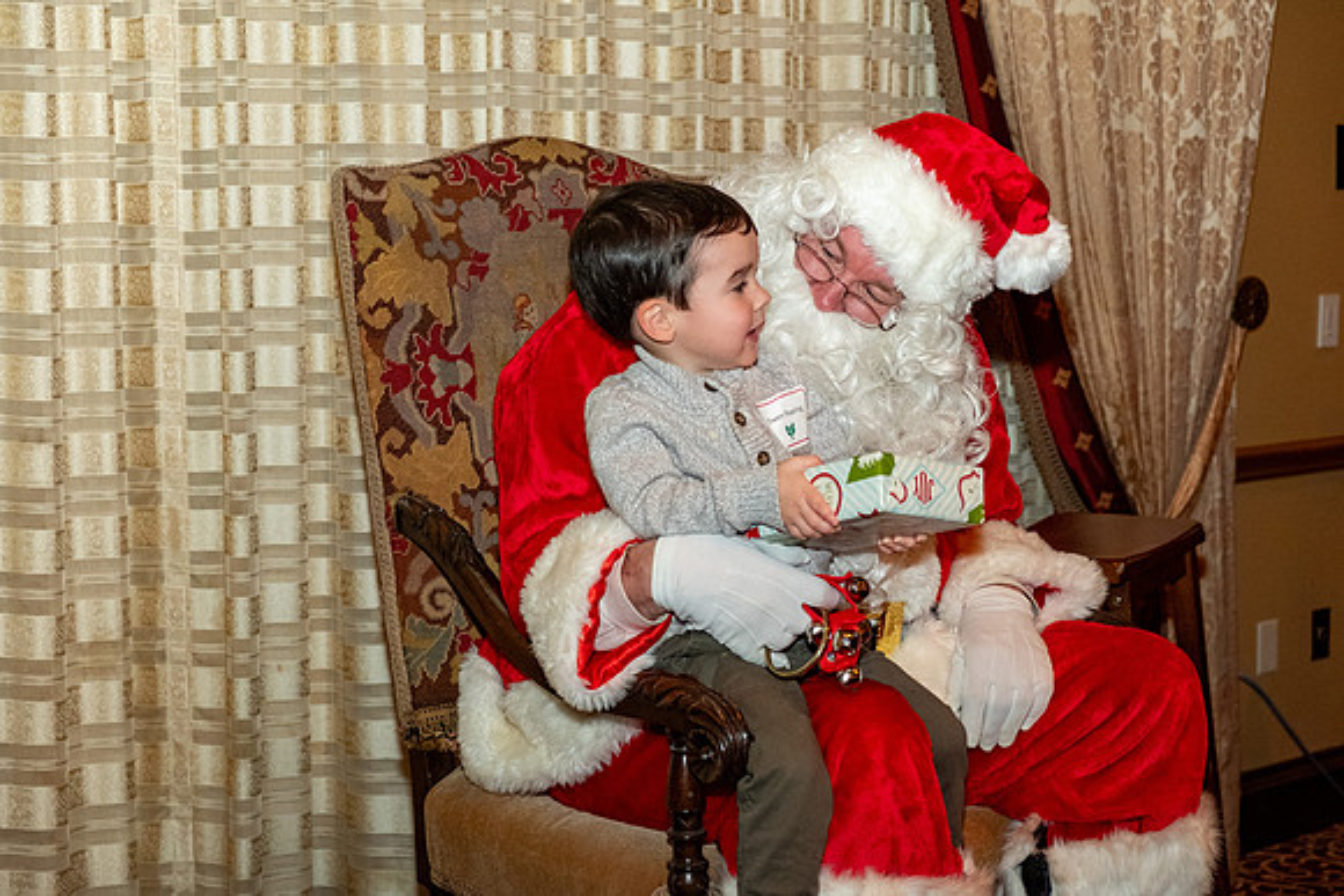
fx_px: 2091
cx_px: 672
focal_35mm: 56
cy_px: 448
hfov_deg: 35.6
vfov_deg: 24.2
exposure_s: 1/125
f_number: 3.6
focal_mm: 37.4
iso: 2500
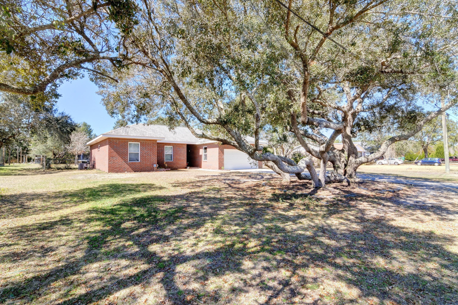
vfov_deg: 73.7
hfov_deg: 96.7
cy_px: 152
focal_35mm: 16
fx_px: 204
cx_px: 229
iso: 100
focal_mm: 11
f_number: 20
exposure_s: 1/125
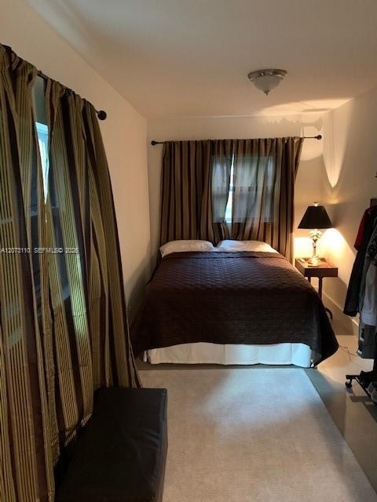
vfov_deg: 67.3
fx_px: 378
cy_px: 251
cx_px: 188
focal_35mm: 26
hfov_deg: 53.1
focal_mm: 4.25
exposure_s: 1/24
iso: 640
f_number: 1.8
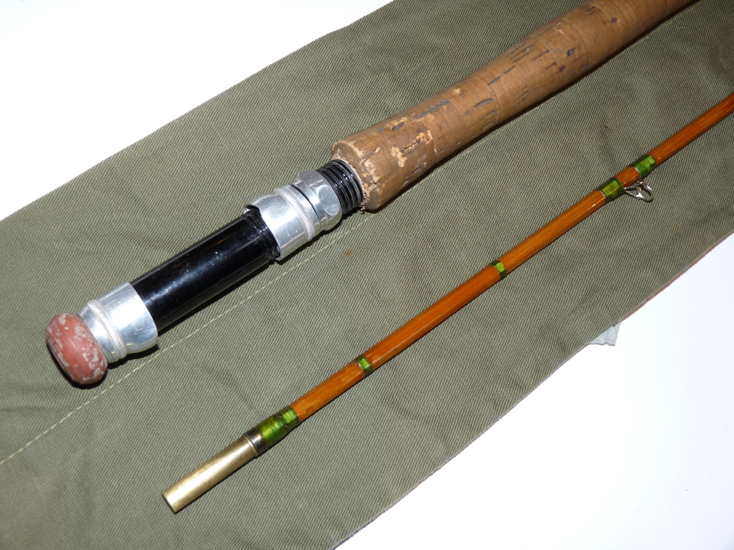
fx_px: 912
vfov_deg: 33.6
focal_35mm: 43
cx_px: 367
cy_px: 275
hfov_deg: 43.9
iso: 100
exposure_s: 1/30
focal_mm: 7.6
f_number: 3
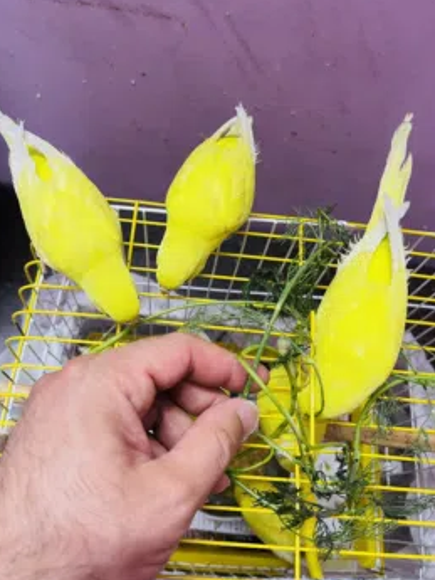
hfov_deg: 48.3
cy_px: 279
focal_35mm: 29
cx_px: 220
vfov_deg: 61.6
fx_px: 486
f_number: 1.6
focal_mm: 5.1
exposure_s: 1/49
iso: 200
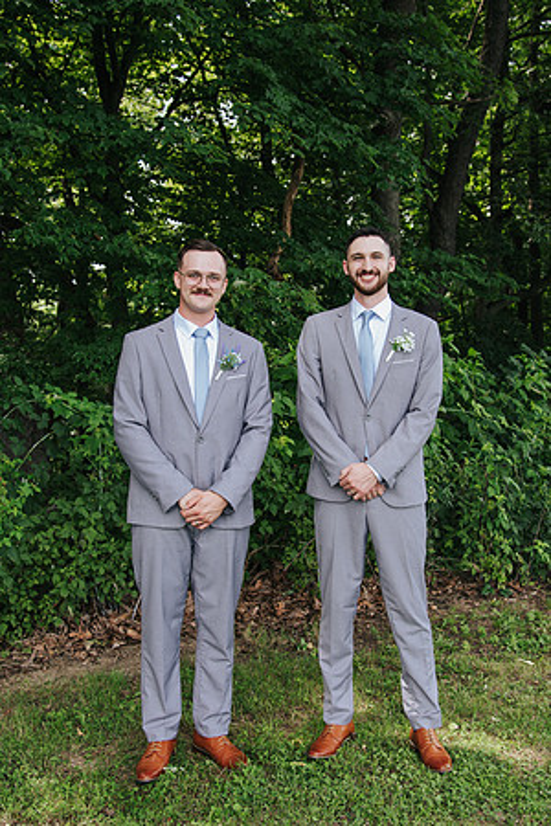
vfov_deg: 46.4
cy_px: 413
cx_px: 255
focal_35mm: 42
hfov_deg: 31.9
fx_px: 963
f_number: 4
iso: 250
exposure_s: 1/200
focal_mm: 28
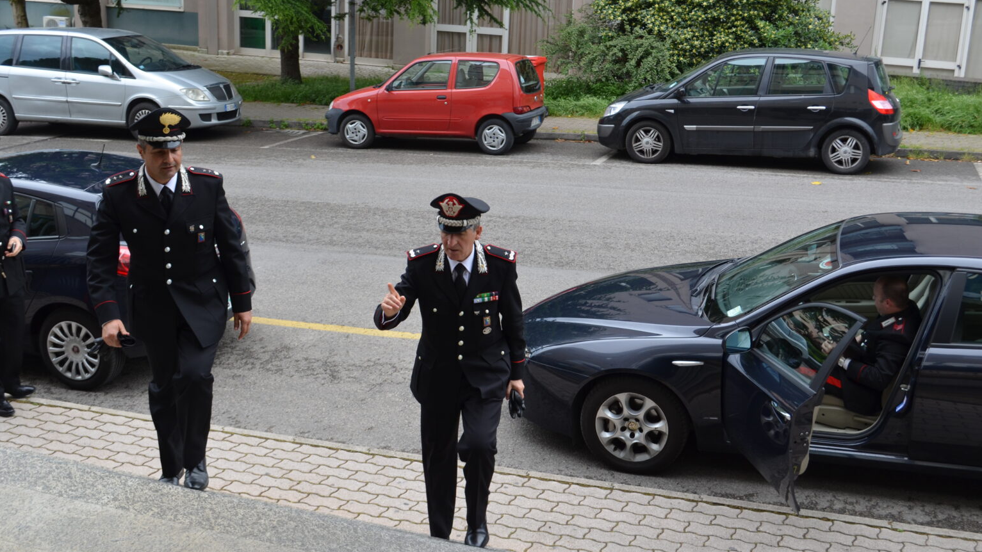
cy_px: 267
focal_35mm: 44
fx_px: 1146
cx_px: 491
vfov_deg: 27.1
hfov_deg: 46.4
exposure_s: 1/125
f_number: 5.6
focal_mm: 28
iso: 200
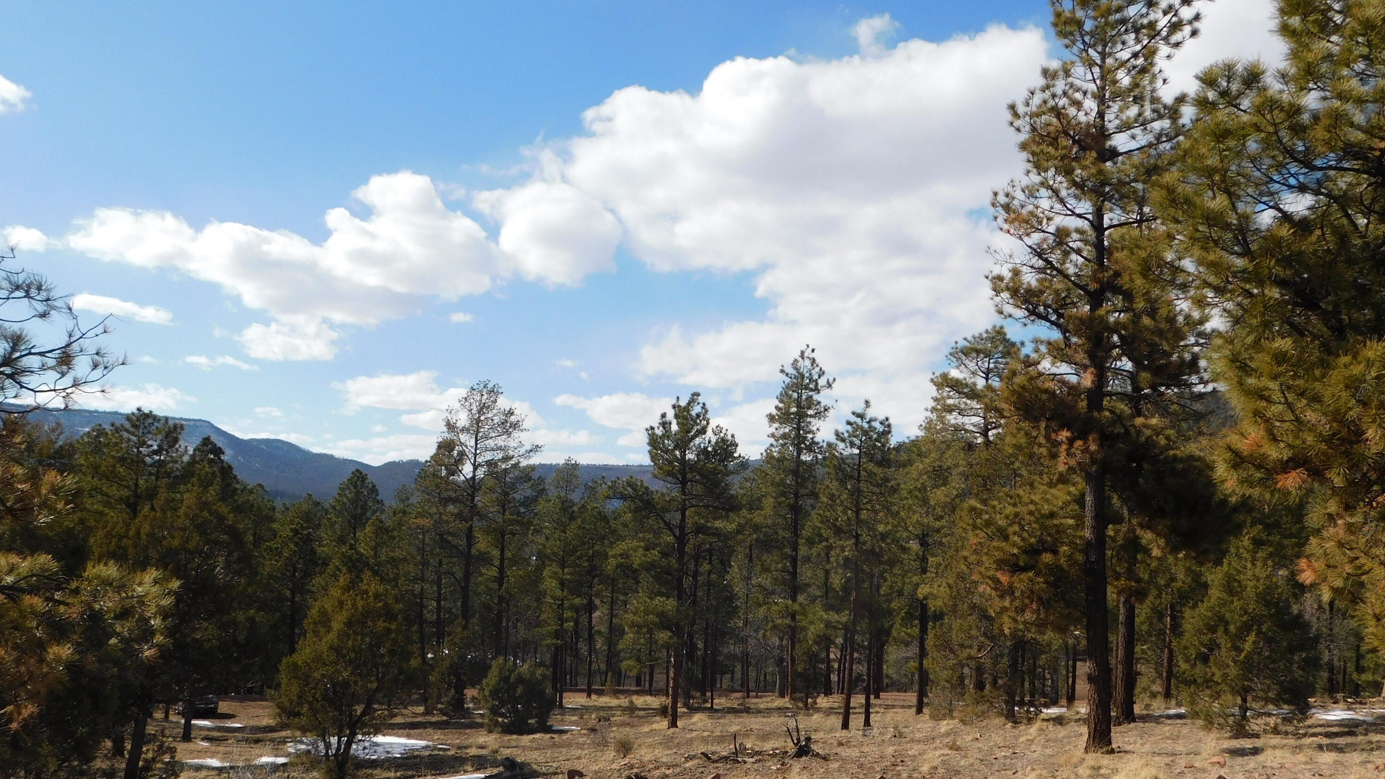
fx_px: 1212
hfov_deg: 59.5
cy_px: 447
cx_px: 690
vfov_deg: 35.6
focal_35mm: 33
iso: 125
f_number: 6.4
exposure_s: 1/500
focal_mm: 5.3
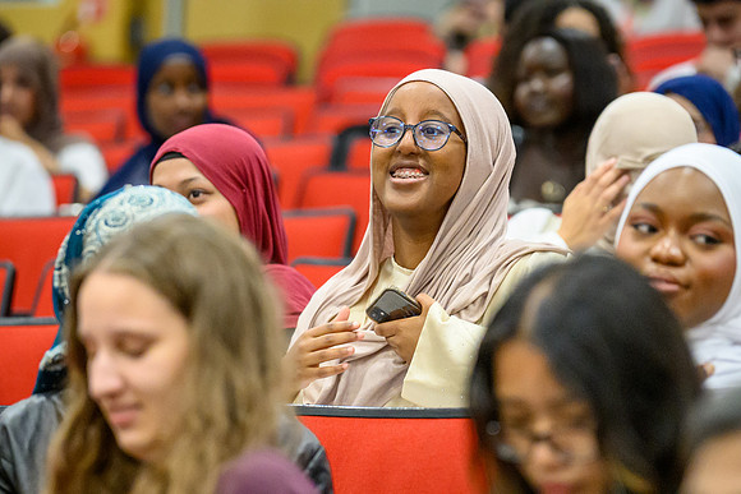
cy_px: 247
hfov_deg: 9.1
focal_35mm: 226
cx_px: 370
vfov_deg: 6.1
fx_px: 4648
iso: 9000
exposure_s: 1/500
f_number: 2.8
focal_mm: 150
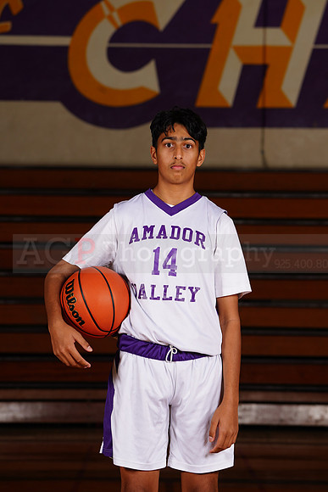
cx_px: 164
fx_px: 2472
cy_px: 246
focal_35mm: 181
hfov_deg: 7.6
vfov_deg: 11.4
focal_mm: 181
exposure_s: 1/200
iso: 200
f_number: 8
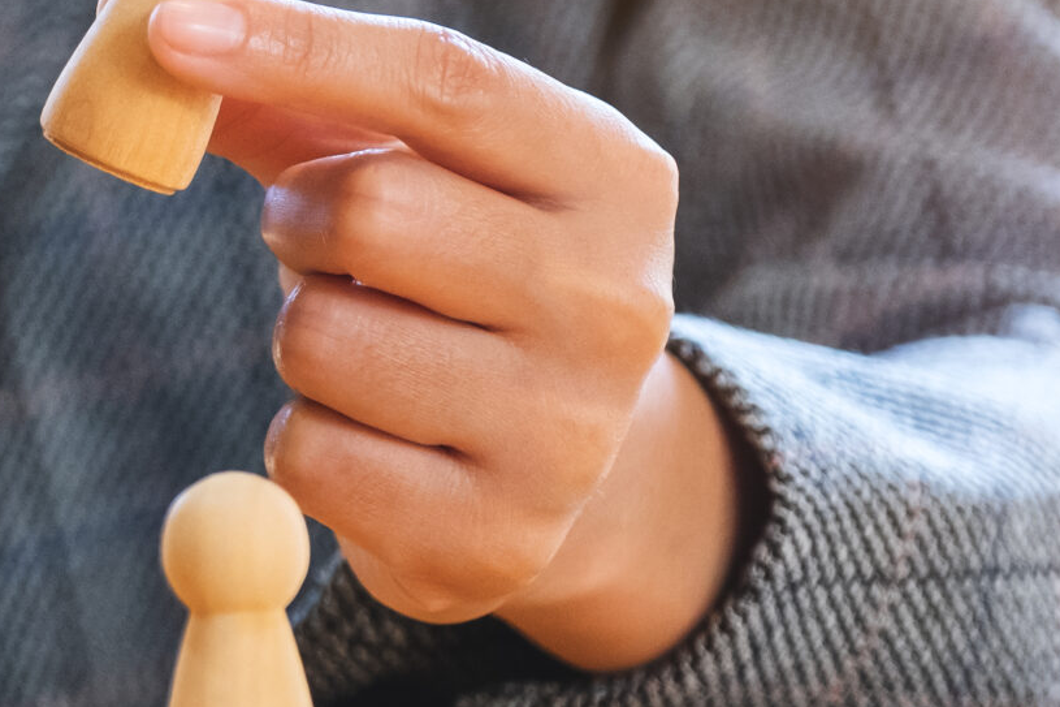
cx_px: -464
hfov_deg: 4.6
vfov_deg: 3.1
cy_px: -41
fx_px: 13129
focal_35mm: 446
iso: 1250
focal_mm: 94.5
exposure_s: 1/140
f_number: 2.8
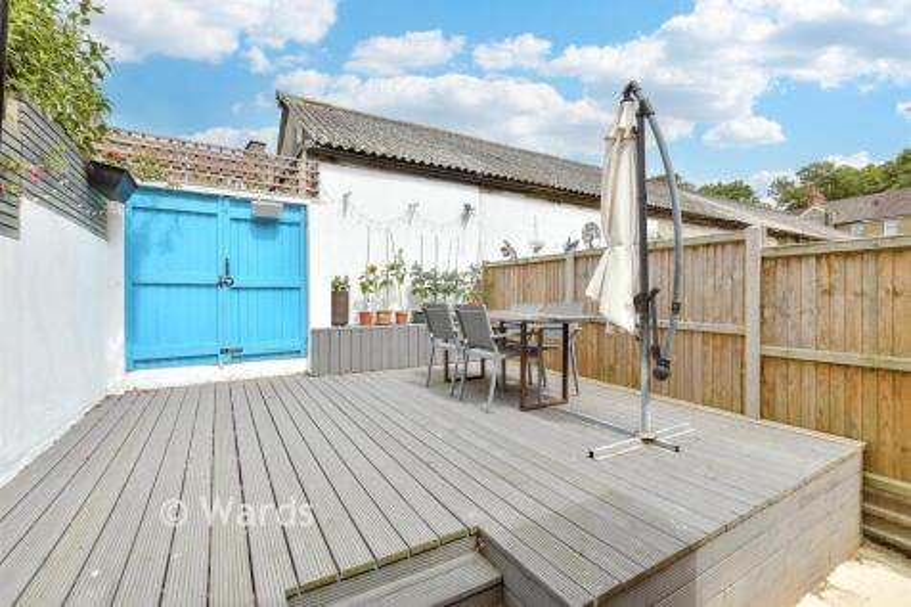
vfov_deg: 77.3
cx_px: 456
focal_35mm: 15
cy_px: 304
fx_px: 379
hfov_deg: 100.4
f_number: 8
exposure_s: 1/250
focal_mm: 10
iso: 160
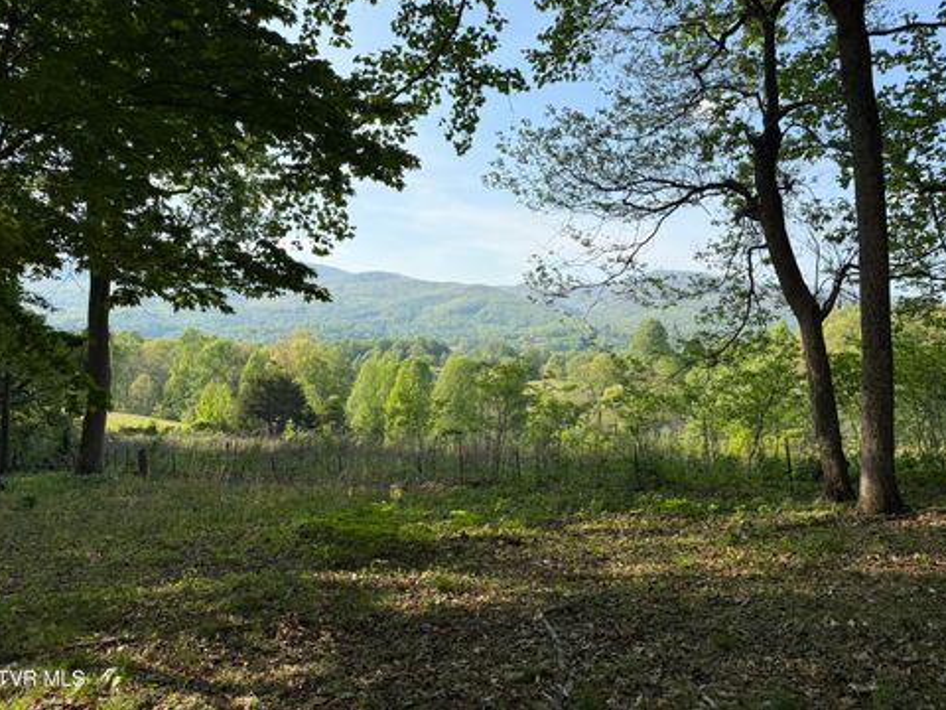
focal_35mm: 25
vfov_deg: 54.9
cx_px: 487
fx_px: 683
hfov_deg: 69.4
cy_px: 342
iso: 80
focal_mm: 6.76
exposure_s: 1/2703
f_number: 1.78
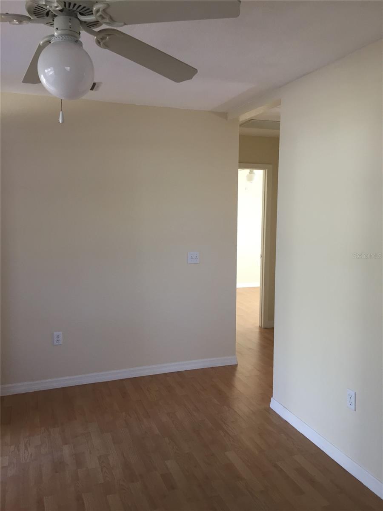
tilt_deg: -5.8
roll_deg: -0.3
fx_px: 428
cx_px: 192
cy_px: 256
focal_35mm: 29
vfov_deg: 61.7
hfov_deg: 48.2
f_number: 2.2
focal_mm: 4.15
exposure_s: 1/30
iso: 64
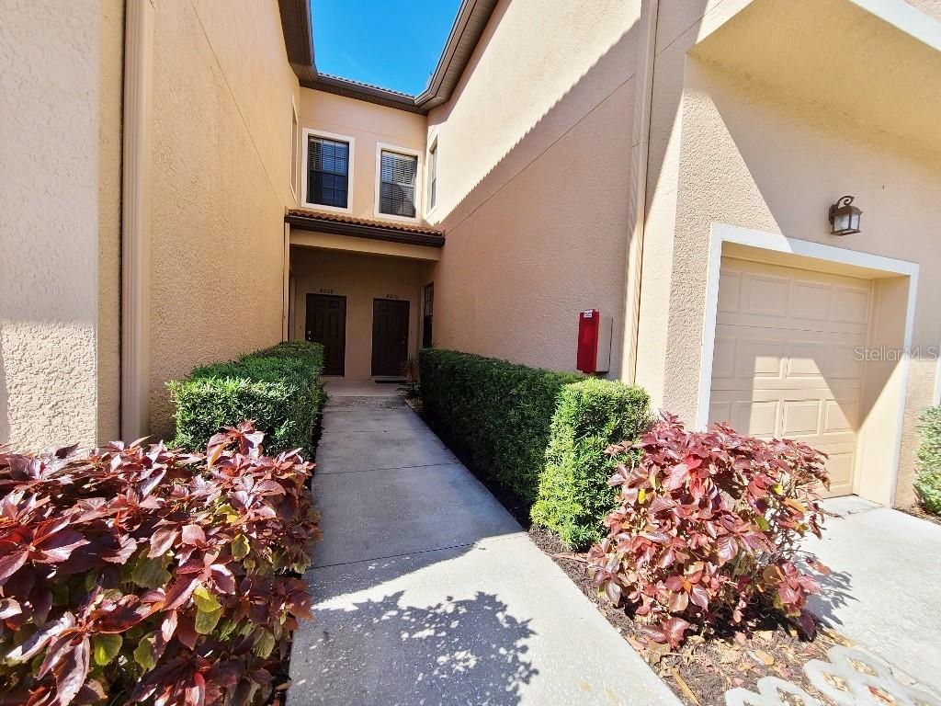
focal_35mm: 13
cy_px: 353
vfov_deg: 89.9
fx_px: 353
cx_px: 470
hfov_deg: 106.2
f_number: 2.2
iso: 50
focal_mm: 2.2
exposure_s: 1/1061
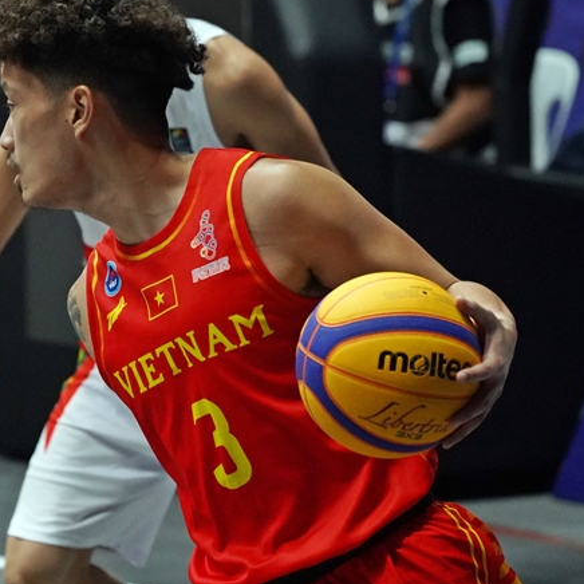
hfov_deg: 4.0
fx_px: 8265
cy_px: 210
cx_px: 206
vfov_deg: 4.0
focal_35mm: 433
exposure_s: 1/1000
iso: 10000
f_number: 5.6
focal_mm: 247
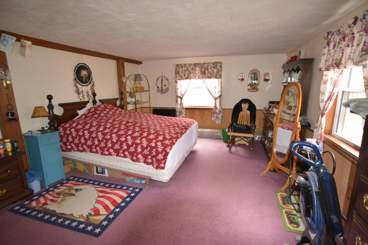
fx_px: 176
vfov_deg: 69.7
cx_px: 184
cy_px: 122
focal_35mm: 17
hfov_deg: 92.4
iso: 800
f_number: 2.8
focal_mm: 11.5
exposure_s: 1/60
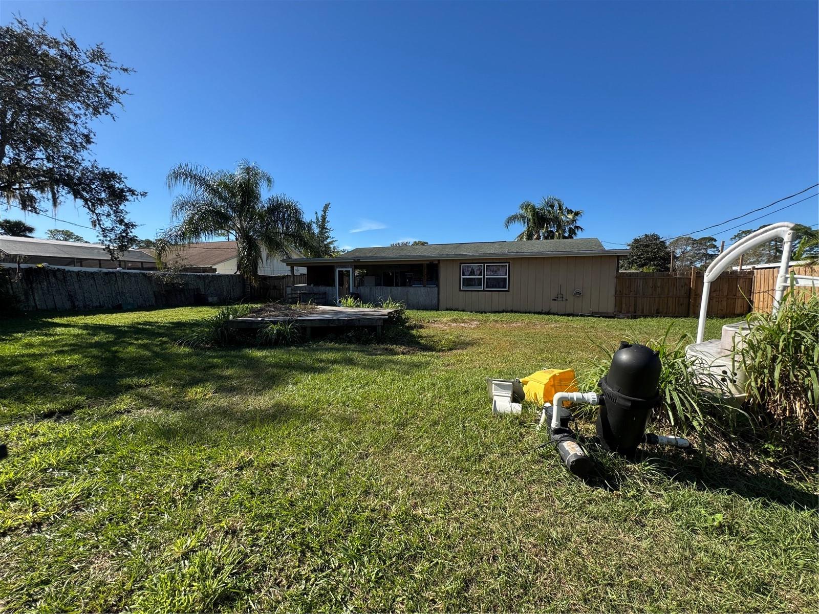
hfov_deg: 102.1
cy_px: 307
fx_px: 331
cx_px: 410
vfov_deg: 85.7
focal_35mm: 14
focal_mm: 2.22
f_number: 2.2
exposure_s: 1/1160
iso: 40
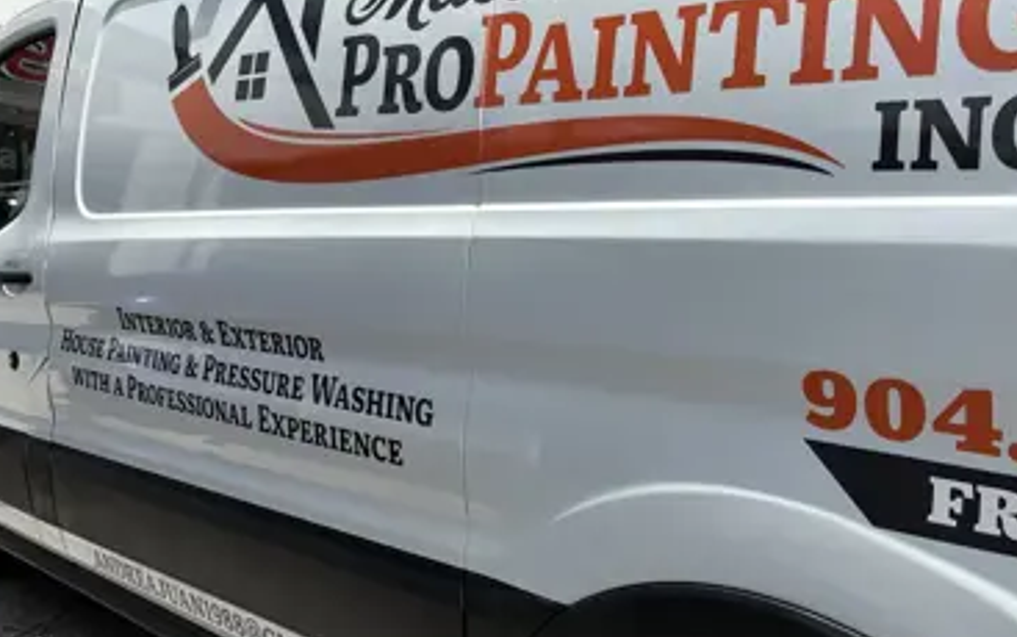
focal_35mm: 30
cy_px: 252
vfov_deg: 41.7
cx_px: 513
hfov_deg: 62.9
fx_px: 832
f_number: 1.6
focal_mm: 5.96
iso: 50
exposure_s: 1/5814
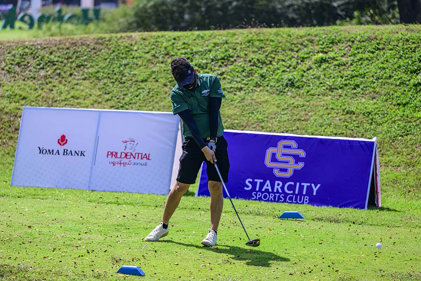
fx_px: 1579
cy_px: 140
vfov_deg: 10.2
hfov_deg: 15.2
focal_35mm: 135
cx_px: 210
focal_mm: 135
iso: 280
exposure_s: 1/5000
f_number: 2.8
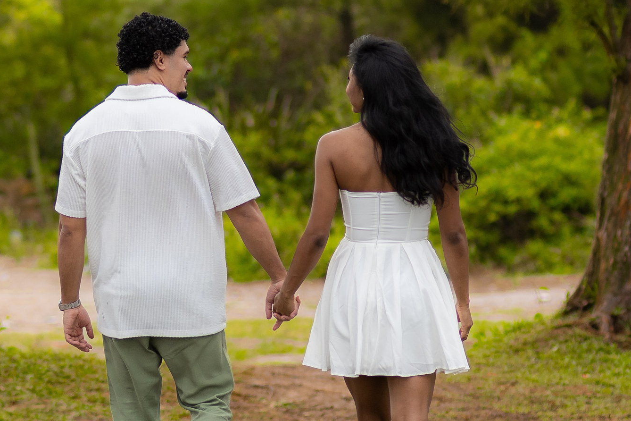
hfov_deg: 8.4
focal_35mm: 244
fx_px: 4276
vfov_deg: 5.6
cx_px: 201
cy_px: 230
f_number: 2.2
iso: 200
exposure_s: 1/640
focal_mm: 85
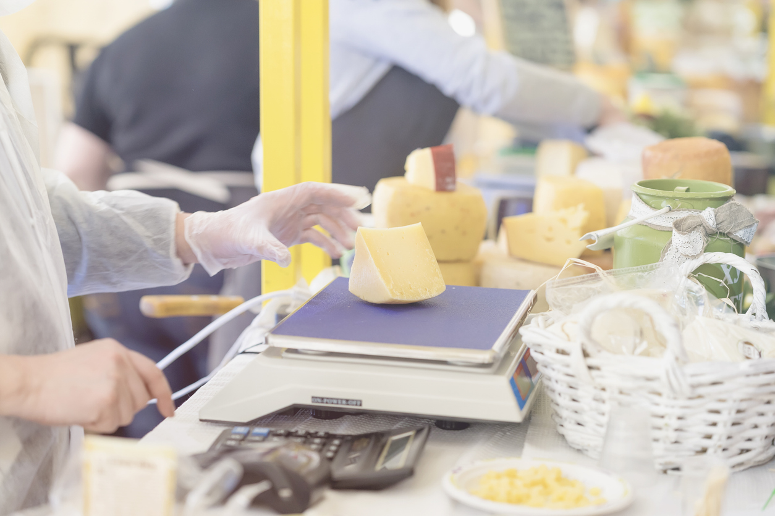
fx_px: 1830
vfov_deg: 16.1
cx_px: 388
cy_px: 258
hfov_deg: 23.9
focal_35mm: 85
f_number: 2.8
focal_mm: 85
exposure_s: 1/200
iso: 500
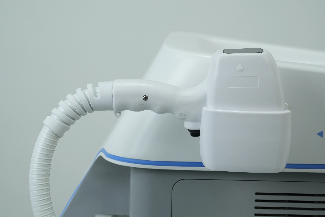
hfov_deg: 19.5
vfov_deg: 13.0
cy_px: 108
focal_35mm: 105
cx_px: 162
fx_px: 948
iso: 500
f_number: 10
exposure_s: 1/30
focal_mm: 105
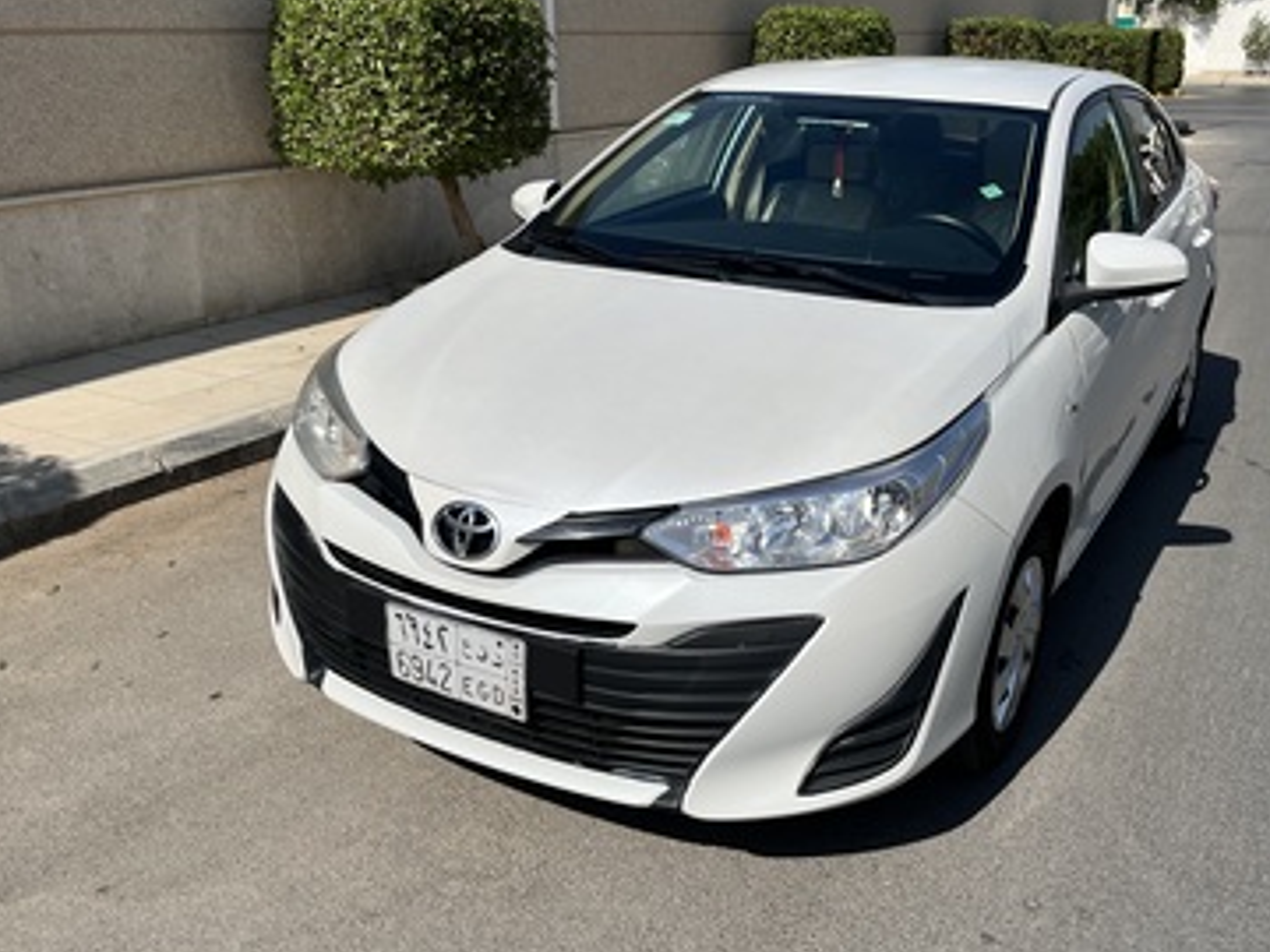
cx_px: 725
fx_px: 1211
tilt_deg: -19.7
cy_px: 443
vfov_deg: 42.9
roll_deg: +0.5
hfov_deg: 55.1
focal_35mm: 33
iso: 50
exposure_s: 1/6897
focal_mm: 5.1
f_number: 1.6
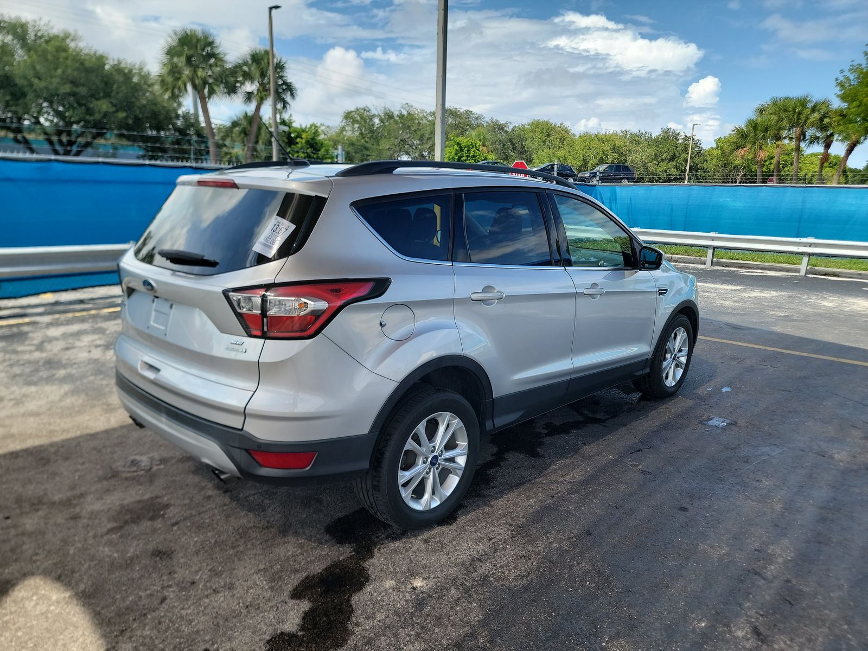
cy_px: 326
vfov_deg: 56.8
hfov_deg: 71.6
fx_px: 602
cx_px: 434
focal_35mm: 24
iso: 50
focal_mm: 6.7
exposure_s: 1/481
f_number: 1.8
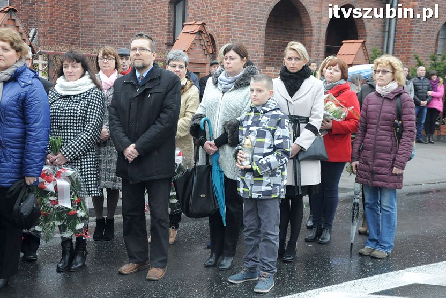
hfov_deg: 40.3
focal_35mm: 49
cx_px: 221
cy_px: 147
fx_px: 607
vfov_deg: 27.5
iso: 1600
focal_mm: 32
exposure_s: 1/250
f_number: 8
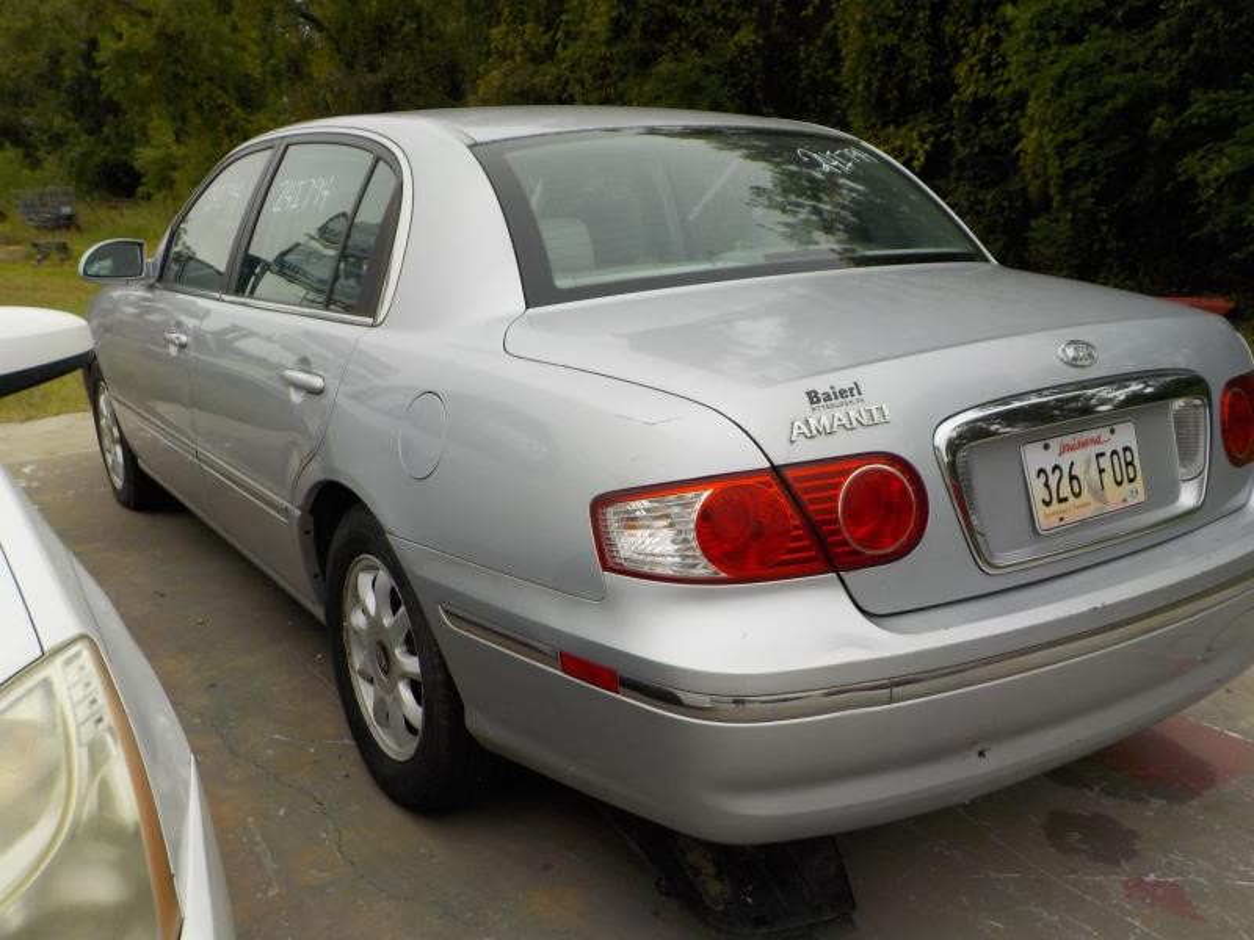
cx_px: 627
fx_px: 1087
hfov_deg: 60.0
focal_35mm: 30
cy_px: 470
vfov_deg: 46.8
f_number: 3.3
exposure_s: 1/400
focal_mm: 4.1
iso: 125
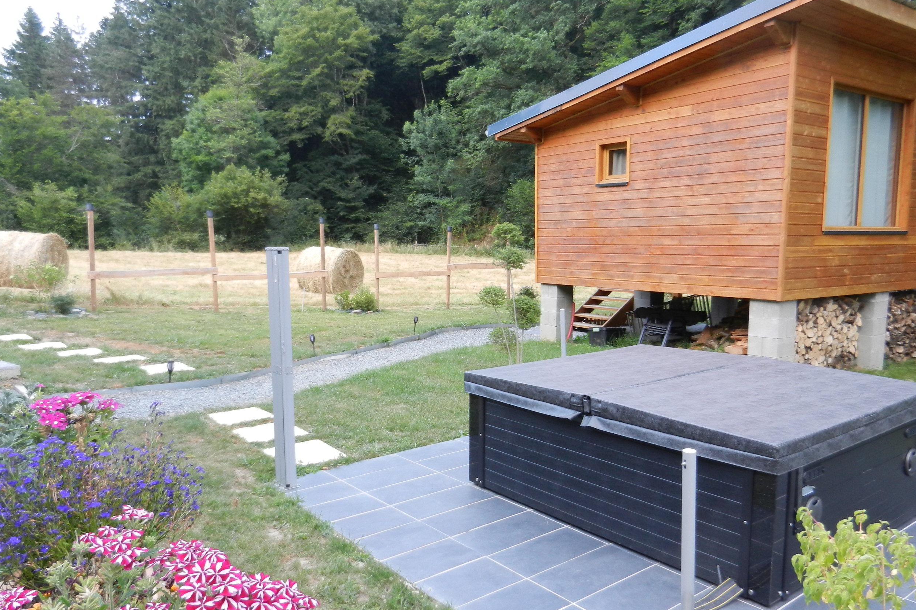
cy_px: 328
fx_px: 687
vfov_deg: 47.9
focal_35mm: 27
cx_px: 466
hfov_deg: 67.4
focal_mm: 4.5
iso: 160
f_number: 3.5
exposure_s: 1/50
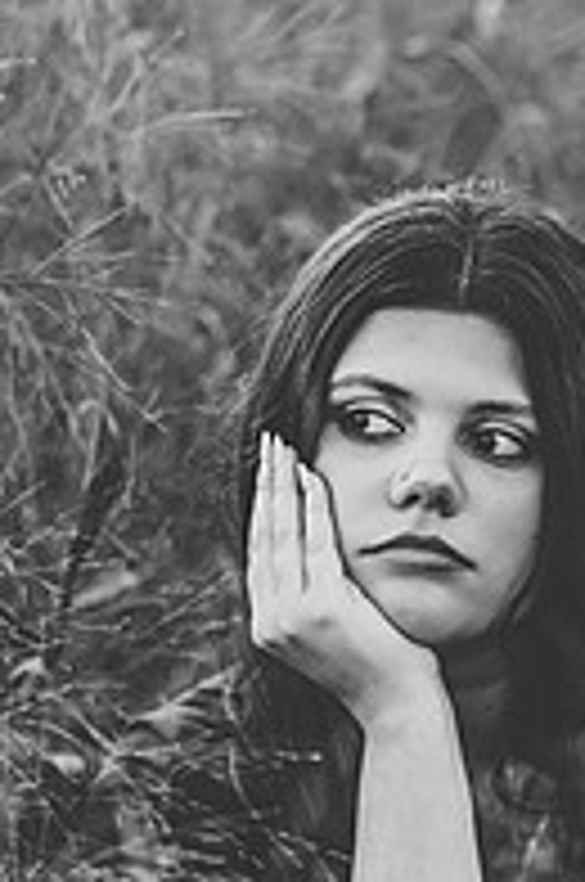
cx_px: 441
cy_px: 580
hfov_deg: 5.1
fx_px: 6531
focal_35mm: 267
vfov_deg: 7.7
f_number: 2.8
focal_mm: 116
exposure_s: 1/100
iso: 1000
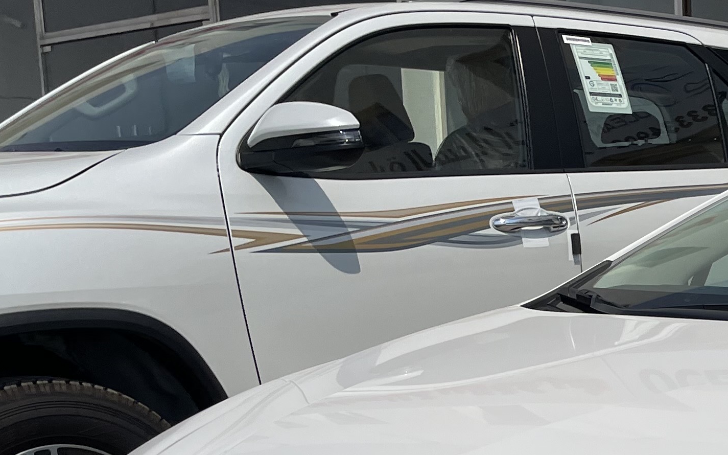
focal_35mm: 78
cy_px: 608
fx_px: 1547
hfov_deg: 23.4
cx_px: 944
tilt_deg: -12.7
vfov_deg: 15.8
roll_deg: -0.9
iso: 32
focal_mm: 4.2
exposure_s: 1/11905
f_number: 1.6
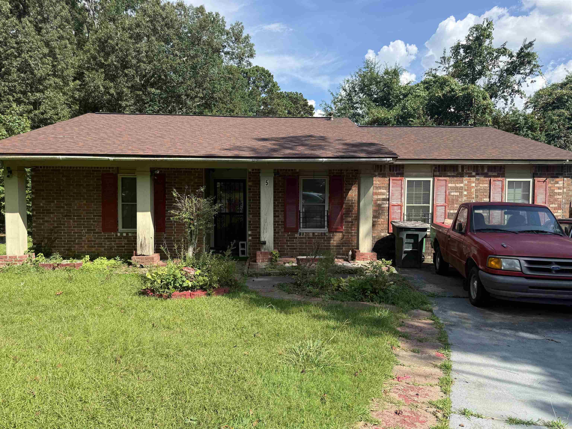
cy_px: 214
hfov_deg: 71.6
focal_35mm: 24
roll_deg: -0.4
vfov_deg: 56.8
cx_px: 286
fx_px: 397
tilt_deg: -2.0
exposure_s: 1/2232
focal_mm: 6.76
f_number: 1.78
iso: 80
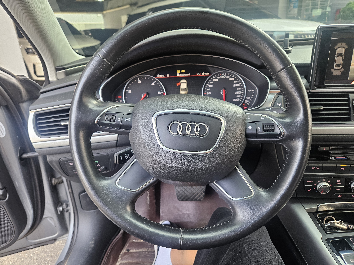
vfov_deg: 58.9
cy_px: 132
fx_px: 235
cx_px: 177
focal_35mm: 23
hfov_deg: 73.9
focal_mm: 5.4
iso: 160
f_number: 1.8
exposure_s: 1/120
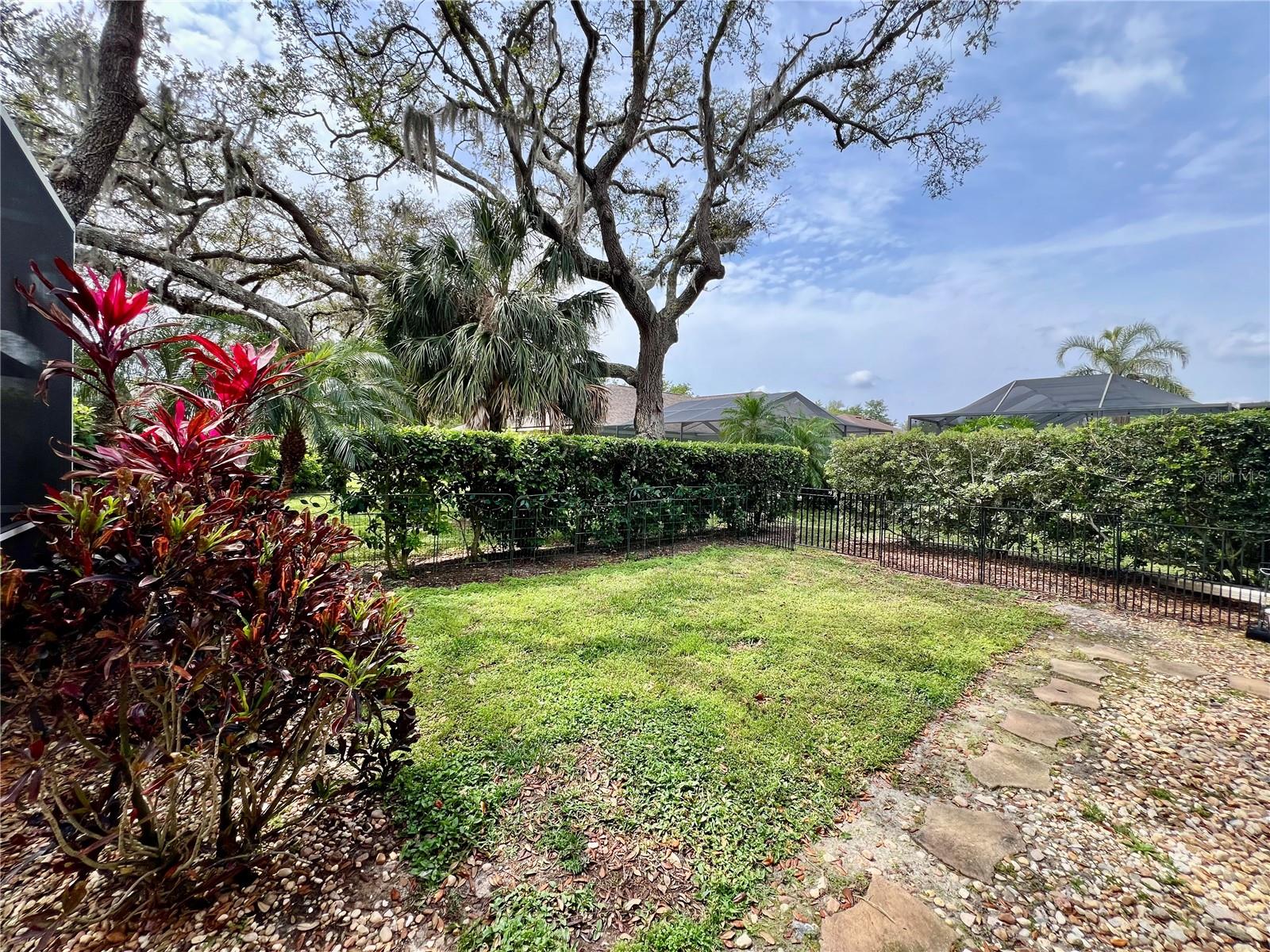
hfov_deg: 106.2
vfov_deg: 89.9
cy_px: 476
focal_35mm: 13
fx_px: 477
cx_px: 635
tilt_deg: -1.9
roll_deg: -1.4
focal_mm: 1.57
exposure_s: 1/585
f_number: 1.8
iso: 32
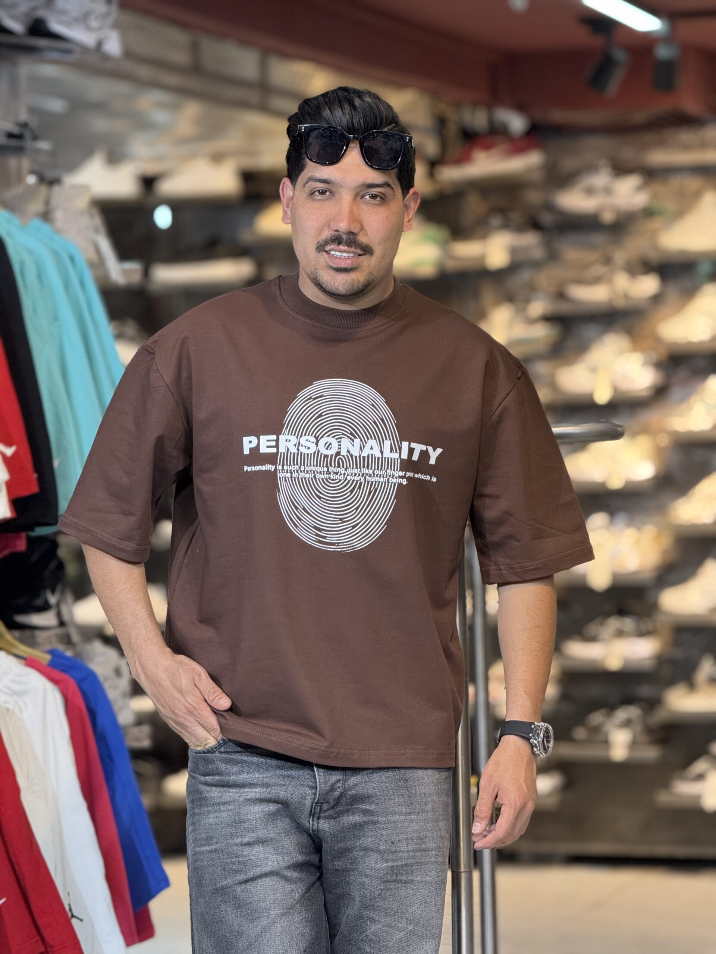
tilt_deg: -0.8
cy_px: 477
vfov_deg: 16.4
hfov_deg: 12.3
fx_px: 3309
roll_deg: +0.3
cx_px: 358
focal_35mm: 120
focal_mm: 15.66
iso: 320
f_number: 2.8
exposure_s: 1/100
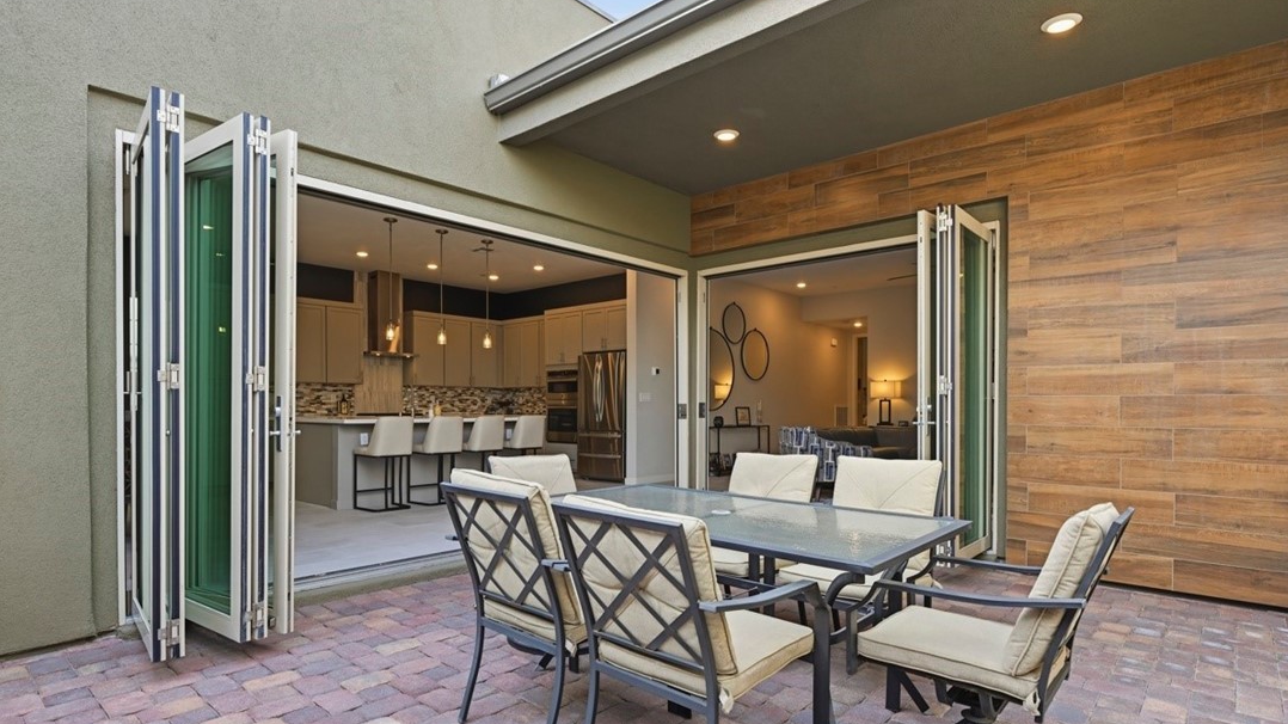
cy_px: 416
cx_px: 646
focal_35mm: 20
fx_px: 667
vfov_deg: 56.8
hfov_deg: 88.0
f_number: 9
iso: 500
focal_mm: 18.5
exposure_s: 1/320
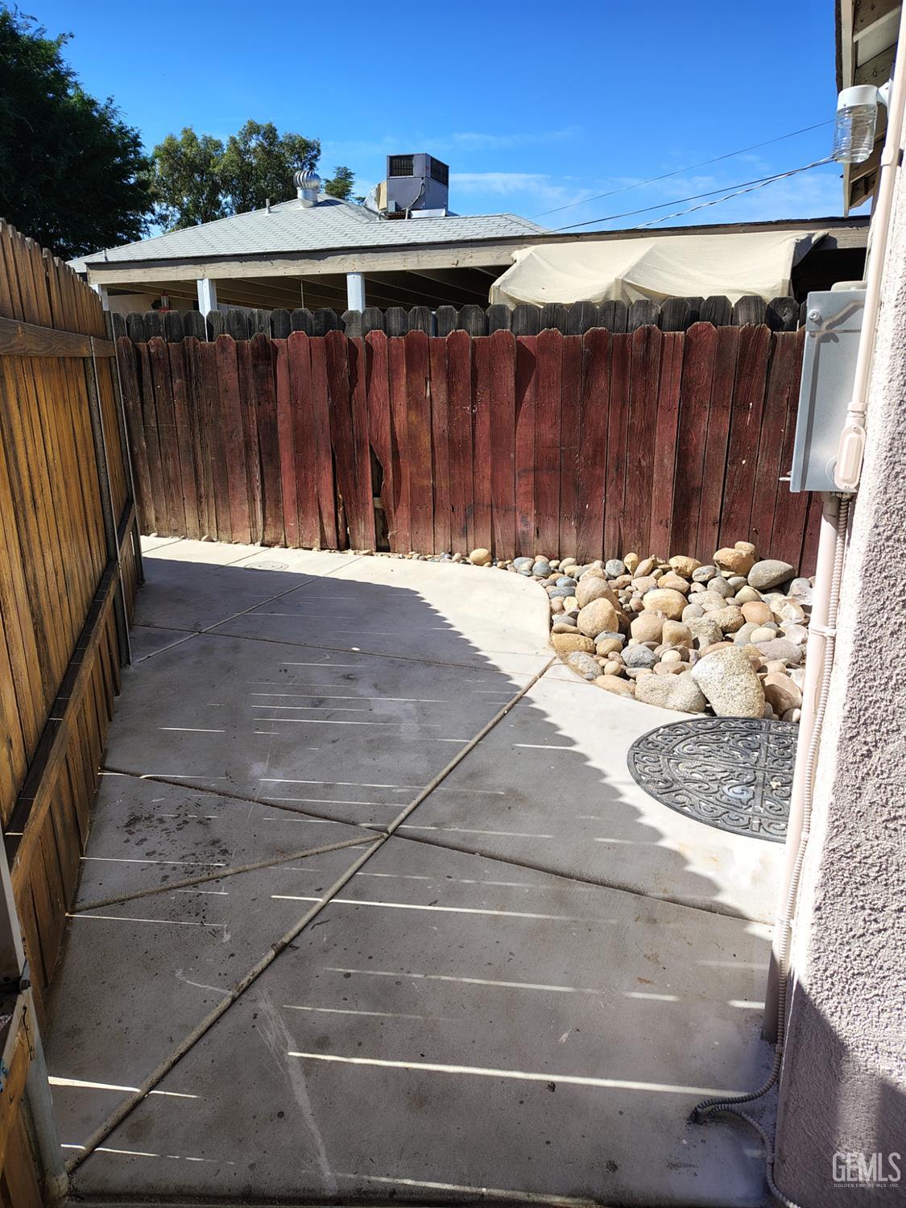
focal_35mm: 24
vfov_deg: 71.6
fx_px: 838
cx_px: 453
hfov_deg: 56.8
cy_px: 604
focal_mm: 5.56
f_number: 1.8
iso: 100
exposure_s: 1/1208
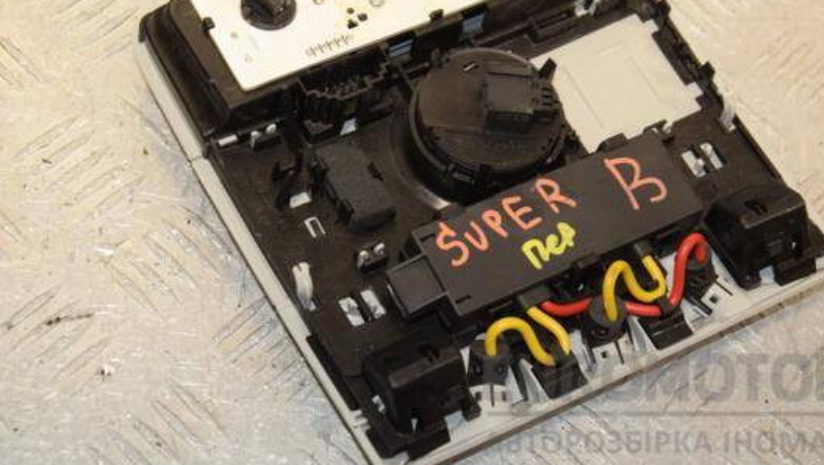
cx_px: 453
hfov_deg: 22.9
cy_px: 169
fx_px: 2033
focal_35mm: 93
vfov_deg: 13.0
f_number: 7.1
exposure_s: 1/200
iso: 800
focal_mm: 52
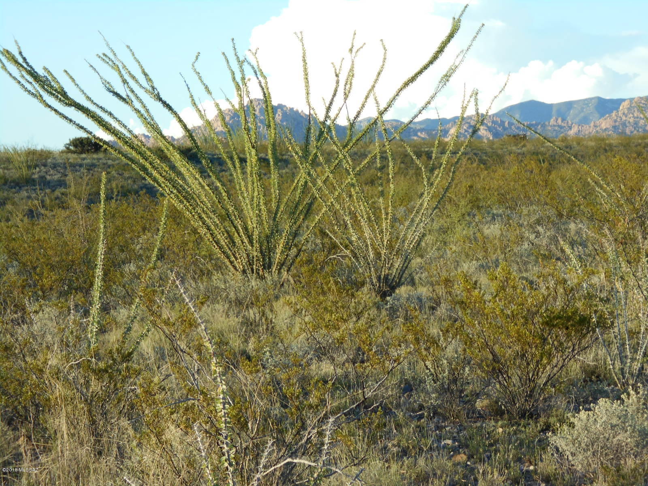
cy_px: 243
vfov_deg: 11.4
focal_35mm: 130
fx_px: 2434
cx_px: 324
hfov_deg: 15.2
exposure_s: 1/80
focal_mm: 23
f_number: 6.5
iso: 80
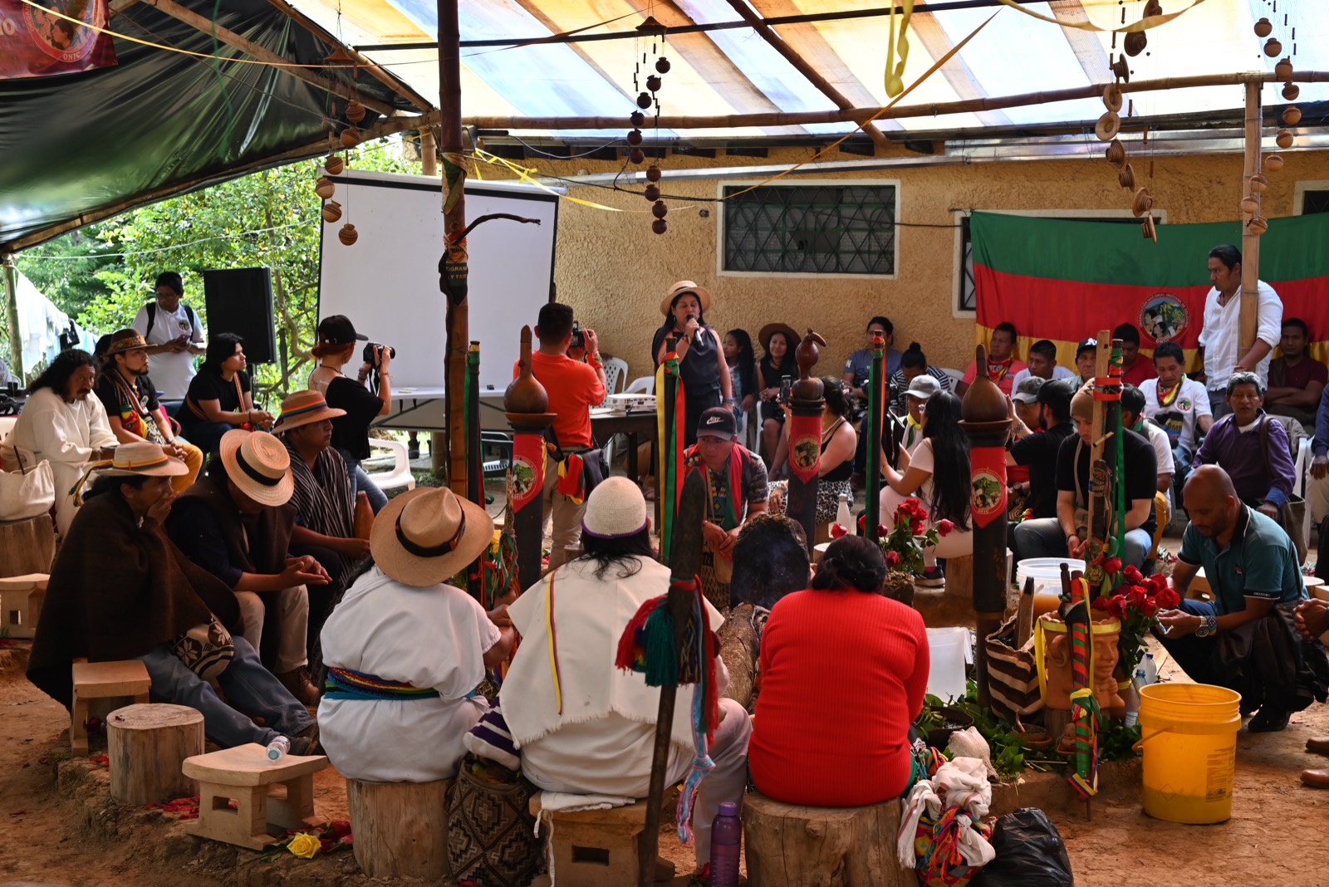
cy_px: 444
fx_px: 1846
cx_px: 664
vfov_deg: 27.0
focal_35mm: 50
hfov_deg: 39.6
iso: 400
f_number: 6.3
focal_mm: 50
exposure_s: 1/160
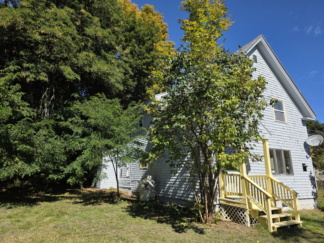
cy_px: 122
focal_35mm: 23
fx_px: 215
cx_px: 162
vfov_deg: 58.9
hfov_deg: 73.9
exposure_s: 1/3972
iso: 80
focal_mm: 6.3
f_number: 1.7
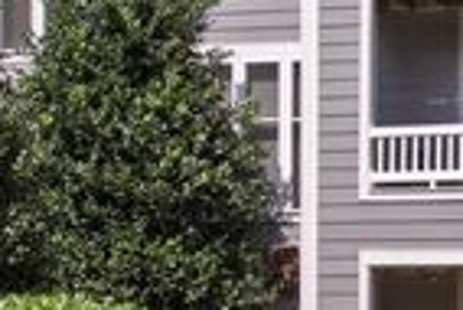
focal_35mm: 108
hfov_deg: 17.2
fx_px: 1390
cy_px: 354
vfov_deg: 12.5
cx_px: 672
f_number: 8
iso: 100
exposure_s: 1/200
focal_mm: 10
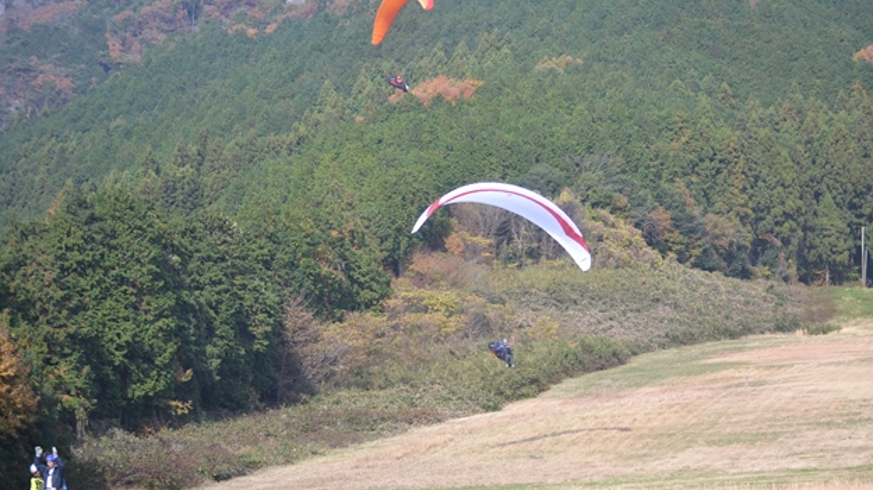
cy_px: 213
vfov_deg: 13.6
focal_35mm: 89
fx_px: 2049
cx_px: 441
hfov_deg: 24.1
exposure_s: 1/800
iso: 400
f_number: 4
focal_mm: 55
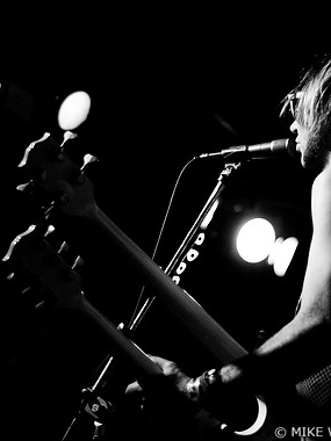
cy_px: 219
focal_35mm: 110
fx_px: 1402
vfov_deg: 17.9
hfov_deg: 13.5
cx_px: 195
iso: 1000
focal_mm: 50
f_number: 1.8
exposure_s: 1/125
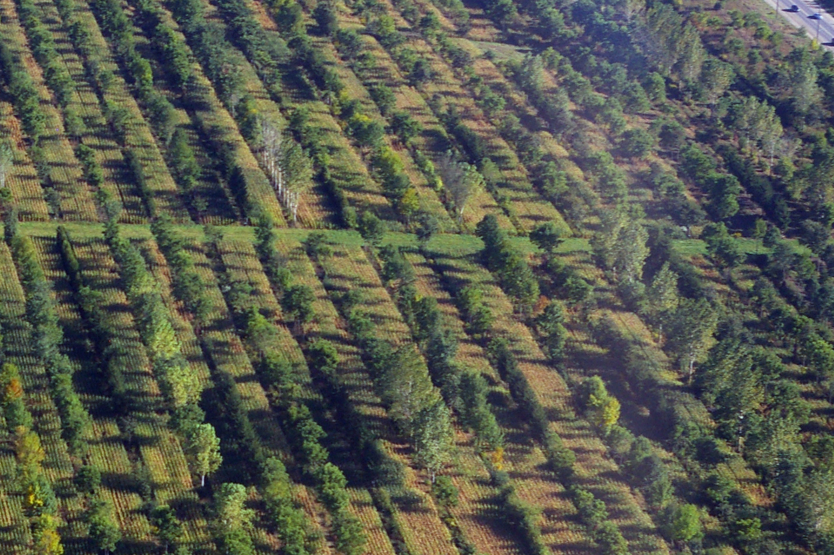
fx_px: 4052
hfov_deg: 11.7
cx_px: 119
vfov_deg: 7.8
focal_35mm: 175
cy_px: 392
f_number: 8
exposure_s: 1/250
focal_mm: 55
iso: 400
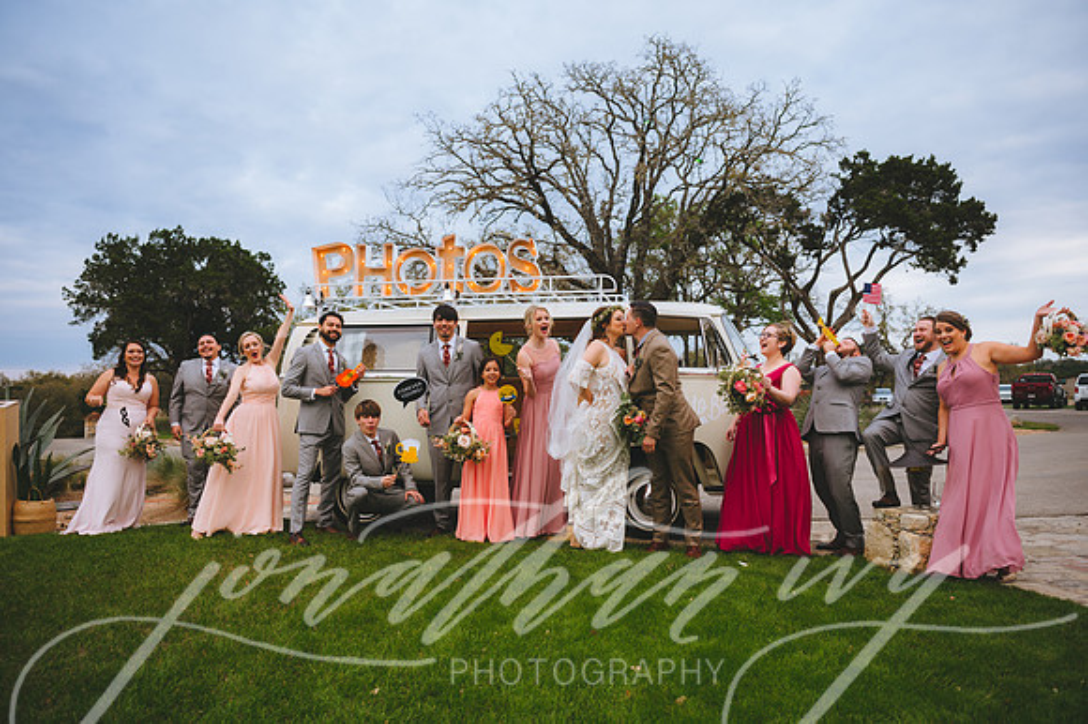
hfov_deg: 69.4
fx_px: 785
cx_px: 544
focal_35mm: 26
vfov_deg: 49.5
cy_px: 362
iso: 160
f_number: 2.8
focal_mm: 26
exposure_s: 1/250
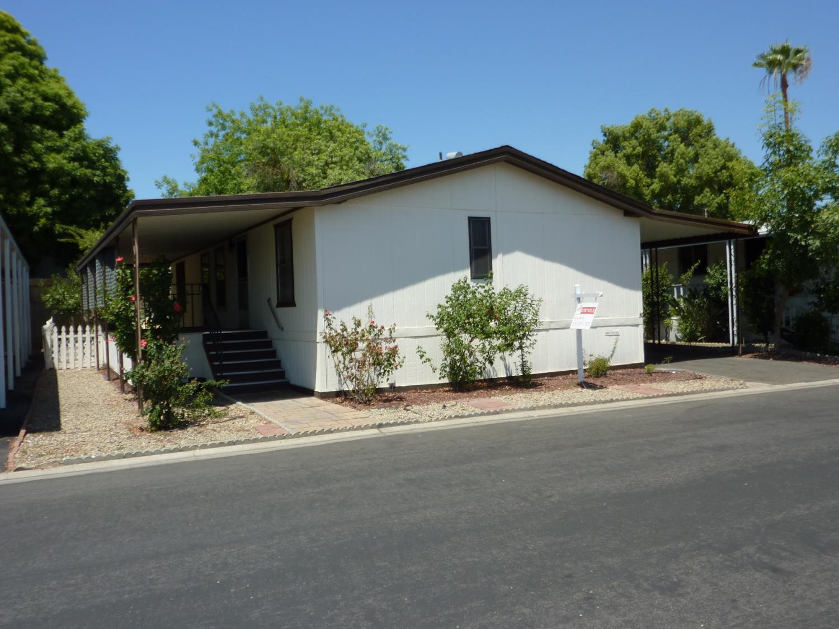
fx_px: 703
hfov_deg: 61.7
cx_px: 420
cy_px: 314
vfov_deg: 48.2
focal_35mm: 29
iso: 80
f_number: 5
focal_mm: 4.7
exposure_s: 1/500
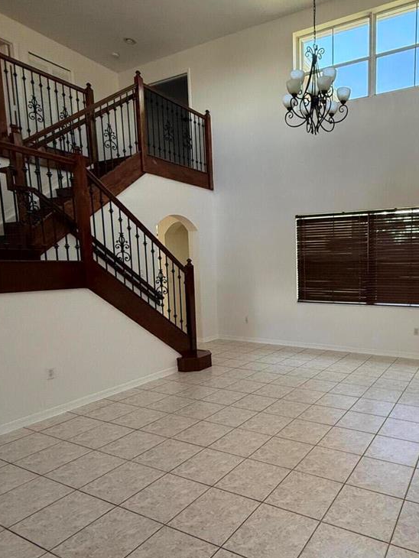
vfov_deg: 73.6
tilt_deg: -6.5
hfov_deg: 56.2
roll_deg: -0.3
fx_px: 371
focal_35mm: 23
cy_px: 312
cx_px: 311
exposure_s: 1/120
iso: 400
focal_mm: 2.22
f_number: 2.2
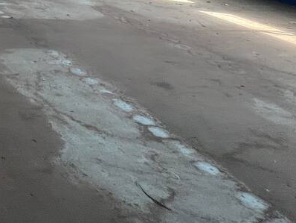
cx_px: -159
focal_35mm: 47
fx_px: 402
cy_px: -140
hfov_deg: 26.9
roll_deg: -2.2
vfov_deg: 22.8
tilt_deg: +4.3
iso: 80
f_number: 1.8
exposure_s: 1/99
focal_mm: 1.57
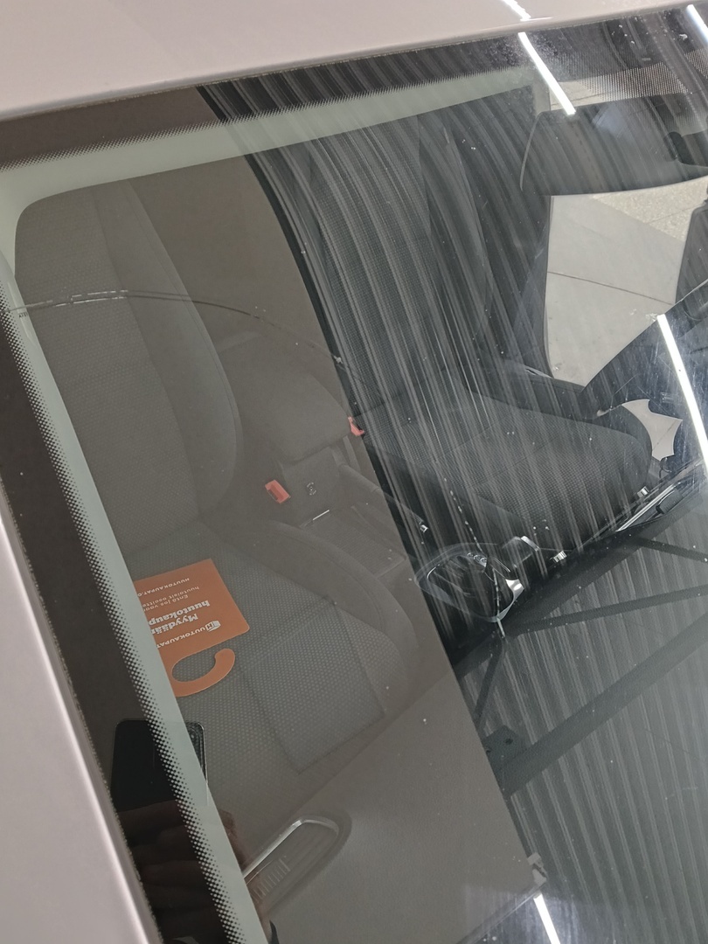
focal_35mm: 27
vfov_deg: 65.3
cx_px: 354
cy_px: 472
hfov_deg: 51.4
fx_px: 736
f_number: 1.8
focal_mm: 3.98
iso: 800
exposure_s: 1/33.3
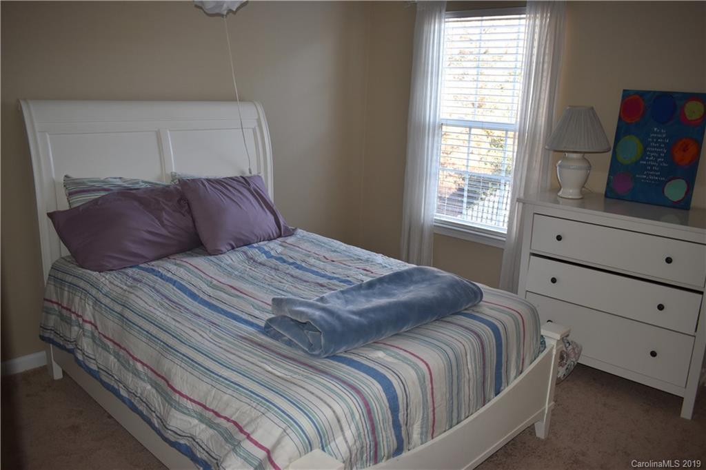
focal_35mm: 30
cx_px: 353
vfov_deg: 43.6
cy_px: 235
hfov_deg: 61.9
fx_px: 588
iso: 560
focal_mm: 20
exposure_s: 1/60
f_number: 4
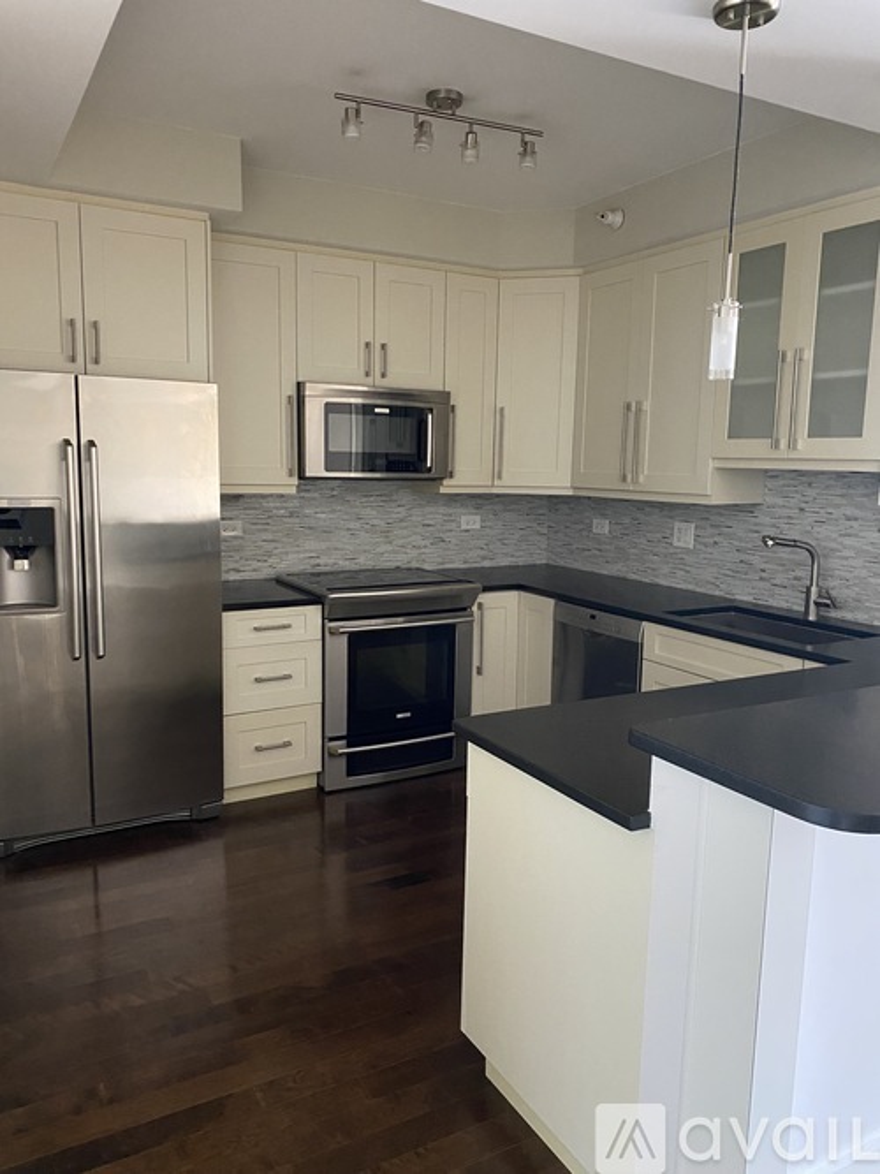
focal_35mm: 26
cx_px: 440
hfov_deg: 53.0
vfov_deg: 67.3
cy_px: 587
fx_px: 882
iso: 640
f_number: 1.8
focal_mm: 4.25
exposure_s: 1/39
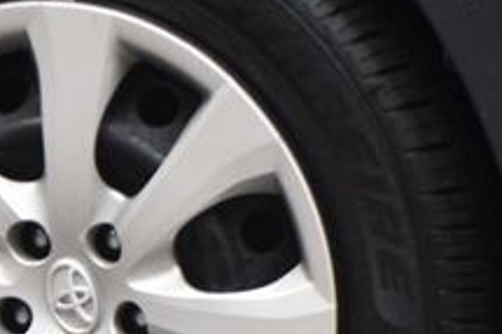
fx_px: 8095
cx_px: 58
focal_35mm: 581
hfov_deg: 3.5
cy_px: 308
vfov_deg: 2.4
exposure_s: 1/160
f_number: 4.8
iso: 800
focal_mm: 130
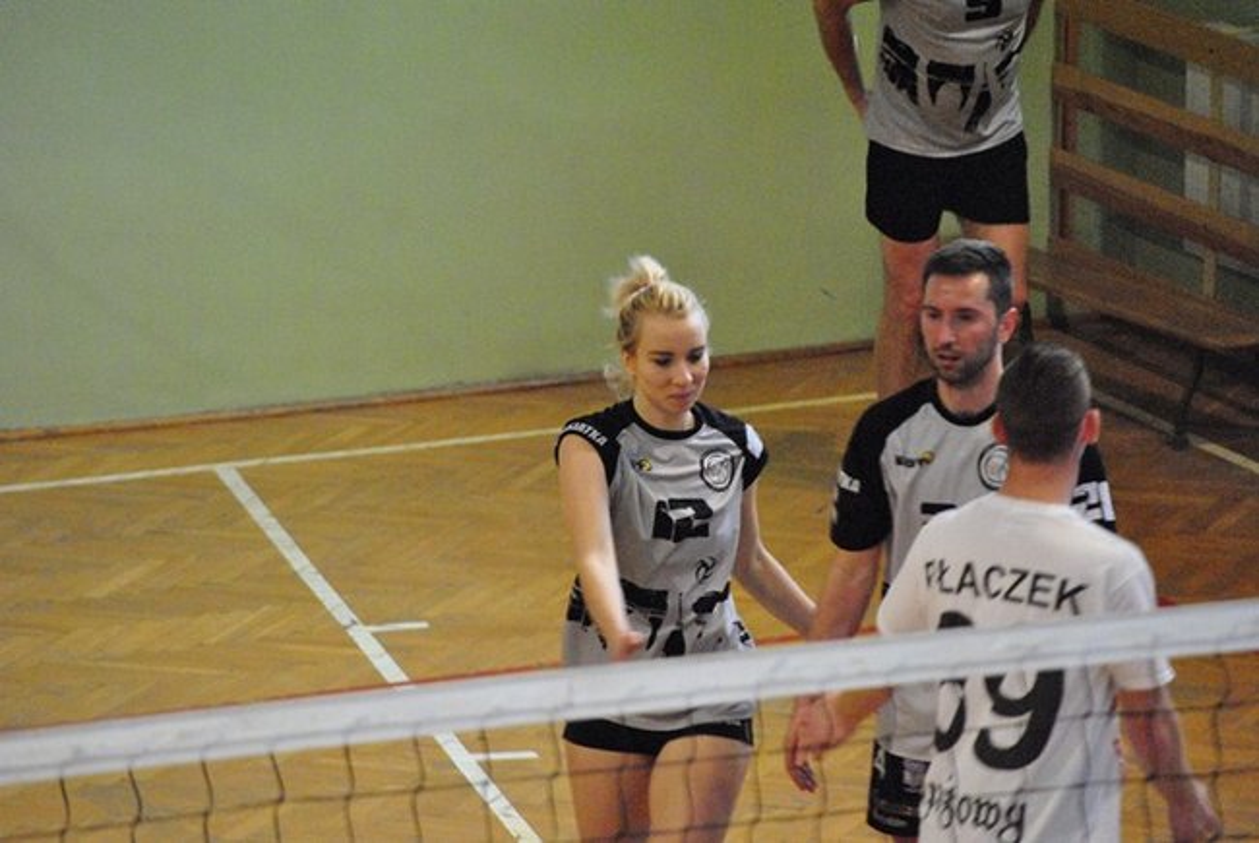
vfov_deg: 5.1
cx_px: 630
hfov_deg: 7.6
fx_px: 9453
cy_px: 422
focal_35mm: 270
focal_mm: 180
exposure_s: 1/80
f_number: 5.6
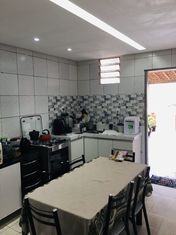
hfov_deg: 48.2
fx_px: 197
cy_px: 118
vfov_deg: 61.7
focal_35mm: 29
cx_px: 88
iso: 25
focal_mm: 4.15
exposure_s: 1/60
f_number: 2.2
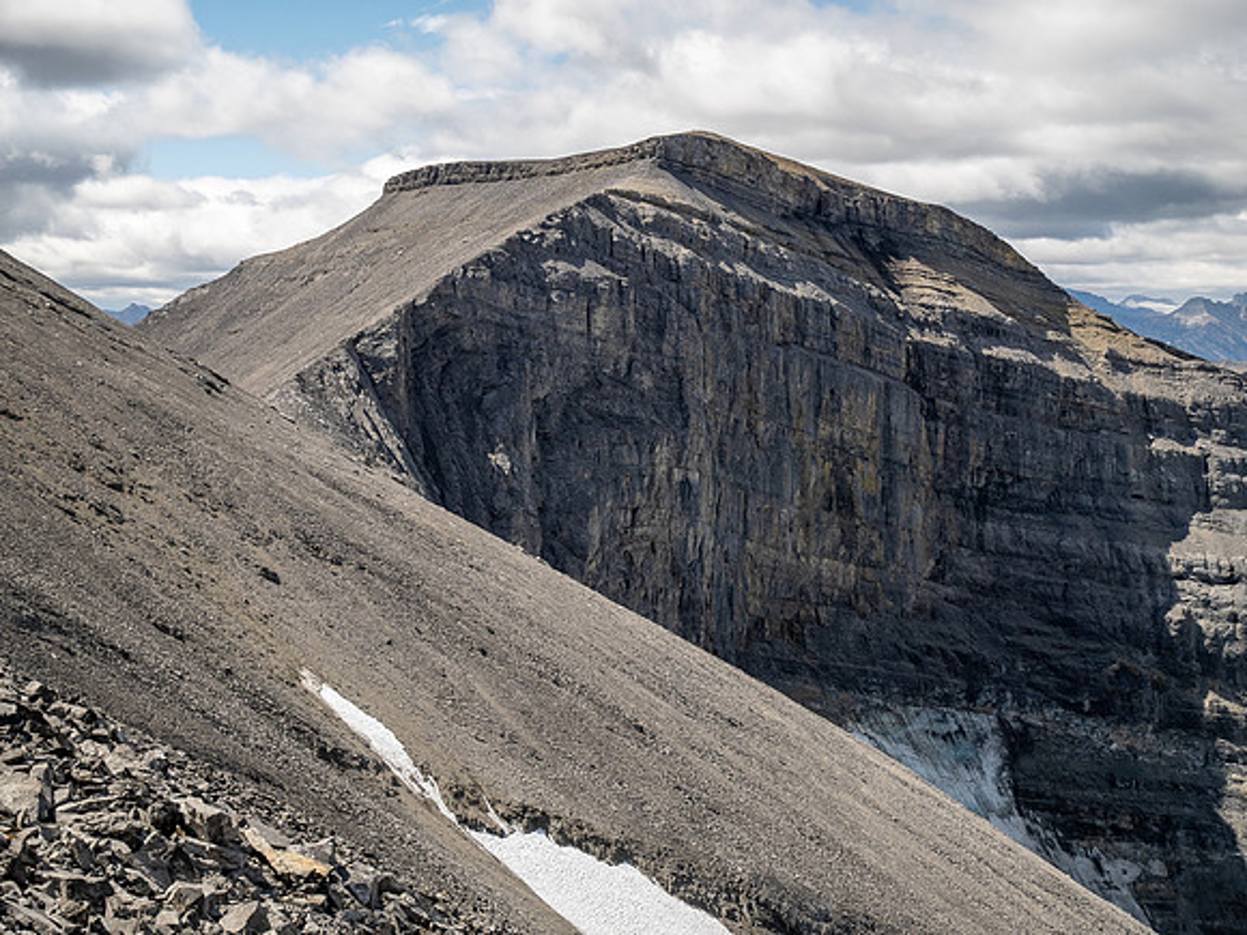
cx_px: 624
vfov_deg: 22.9
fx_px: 2306
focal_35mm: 64
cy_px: 468
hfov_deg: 30.3
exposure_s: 1/160
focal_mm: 32
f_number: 8
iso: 200
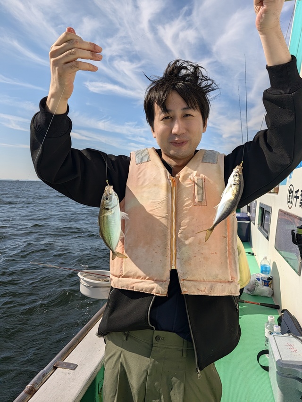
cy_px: 201
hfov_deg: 58.9
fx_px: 268
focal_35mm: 23
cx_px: 151
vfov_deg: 73.9
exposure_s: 1/1497
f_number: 1.7
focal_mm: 5.28
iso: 15
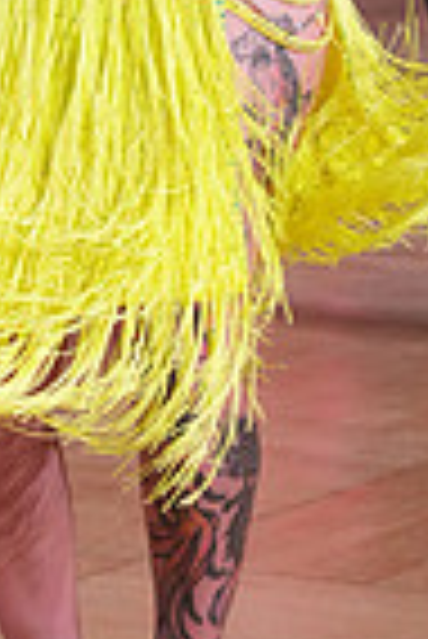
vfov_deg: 7.4
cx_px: -349
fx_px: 4856
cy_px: -328
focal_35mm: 273
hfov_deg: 5.0
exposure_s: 1/500
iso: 2500
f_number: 4
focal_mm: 67
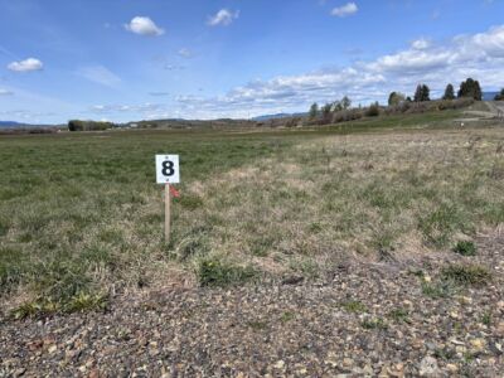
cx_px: 252
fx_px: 379
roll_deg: +1.7
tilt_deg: -8.7
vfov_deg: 53.1
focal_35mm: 26
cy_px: 189
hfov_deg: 67.3
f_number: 1.6
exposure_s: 1/4854
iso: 50
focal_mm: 5.96
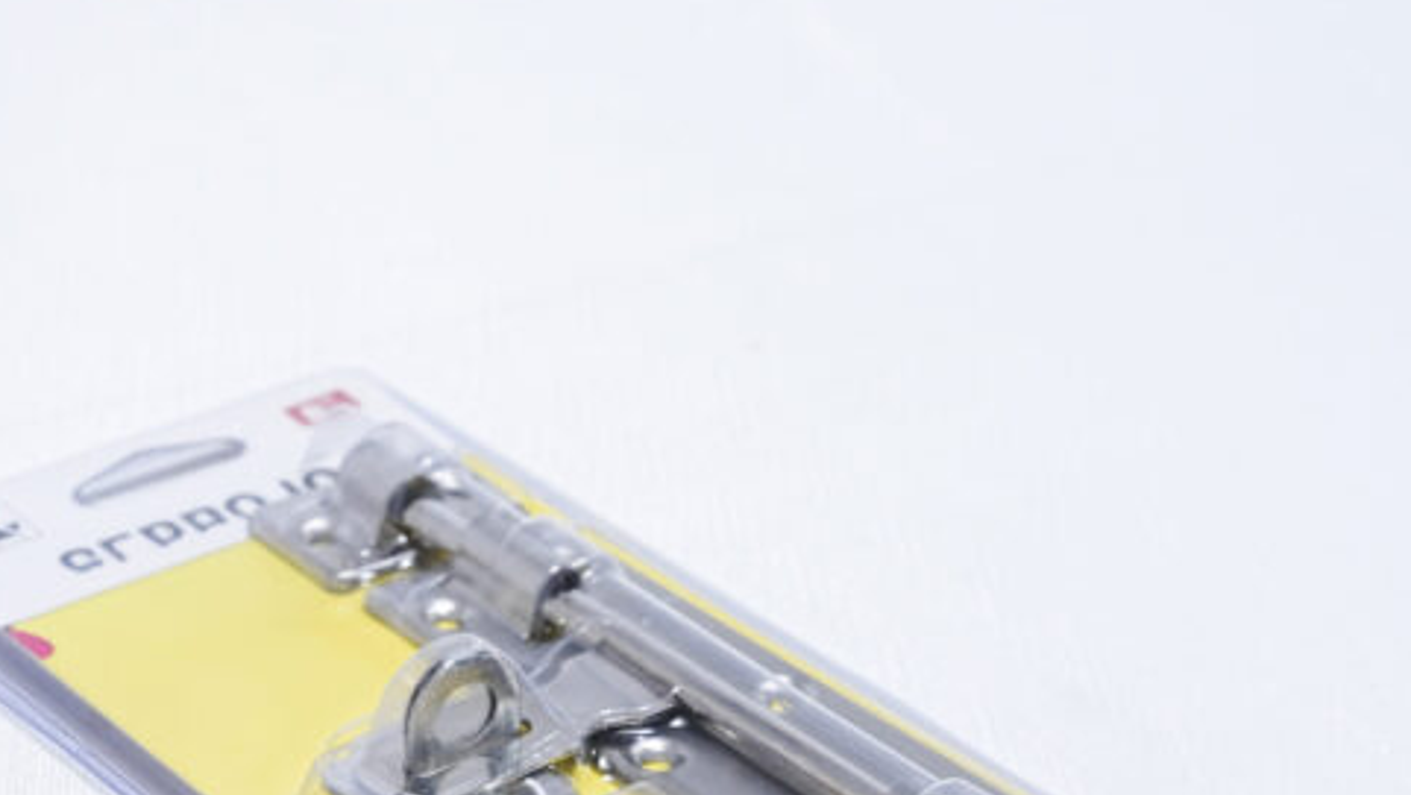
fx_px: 3369
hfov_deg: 23.6
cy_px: 666
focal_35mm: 90
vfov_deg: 13.4
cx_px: 613
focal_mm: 59
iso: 3200
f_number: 9
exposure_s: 1/200
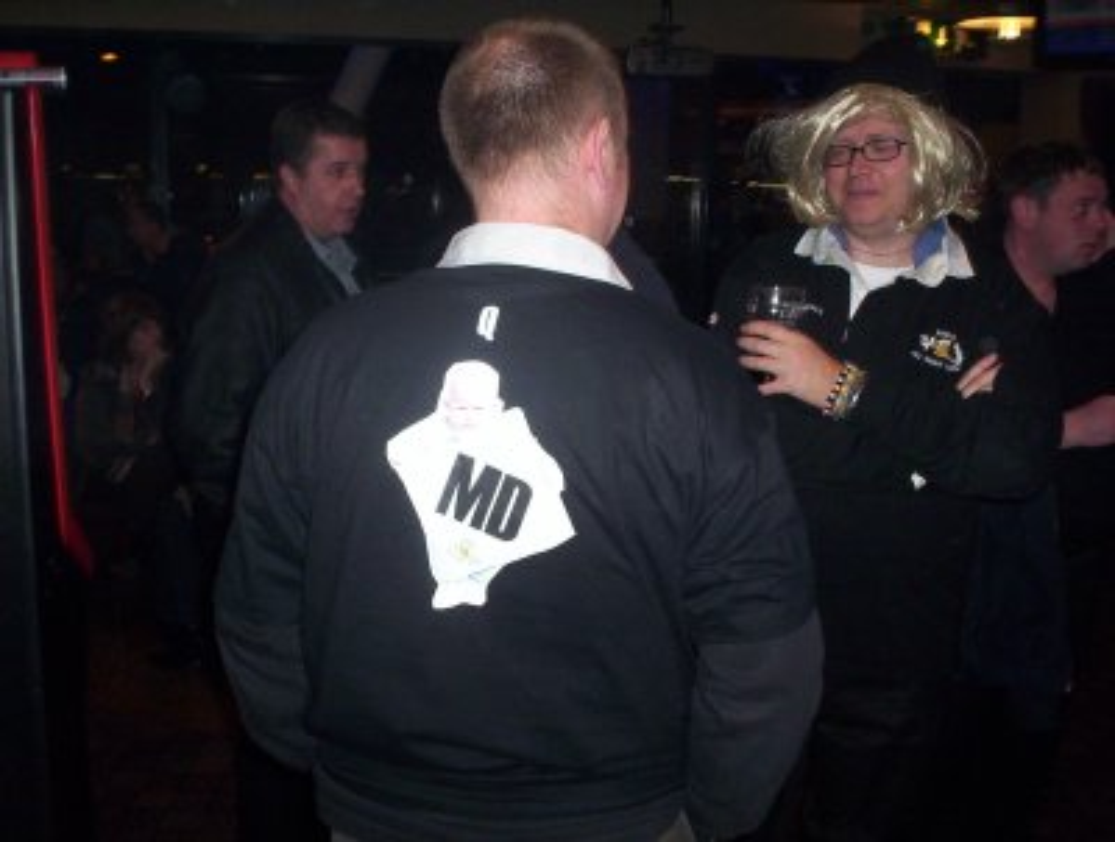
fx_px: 1227
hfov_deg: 48.9
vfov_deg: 37.9
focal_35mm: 38
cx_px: 558
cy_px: 421
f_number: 4.5
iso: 140
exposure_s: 1/60
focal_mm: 4.99
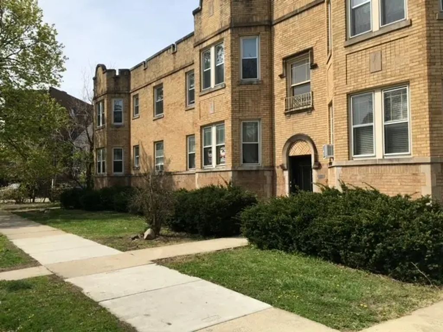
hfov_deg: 61.7
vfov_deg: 48.2
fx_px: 371
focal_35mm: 29
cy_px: 166
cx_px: 222
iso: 25
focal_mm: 4.15
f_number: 2.2
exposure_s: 1/1479
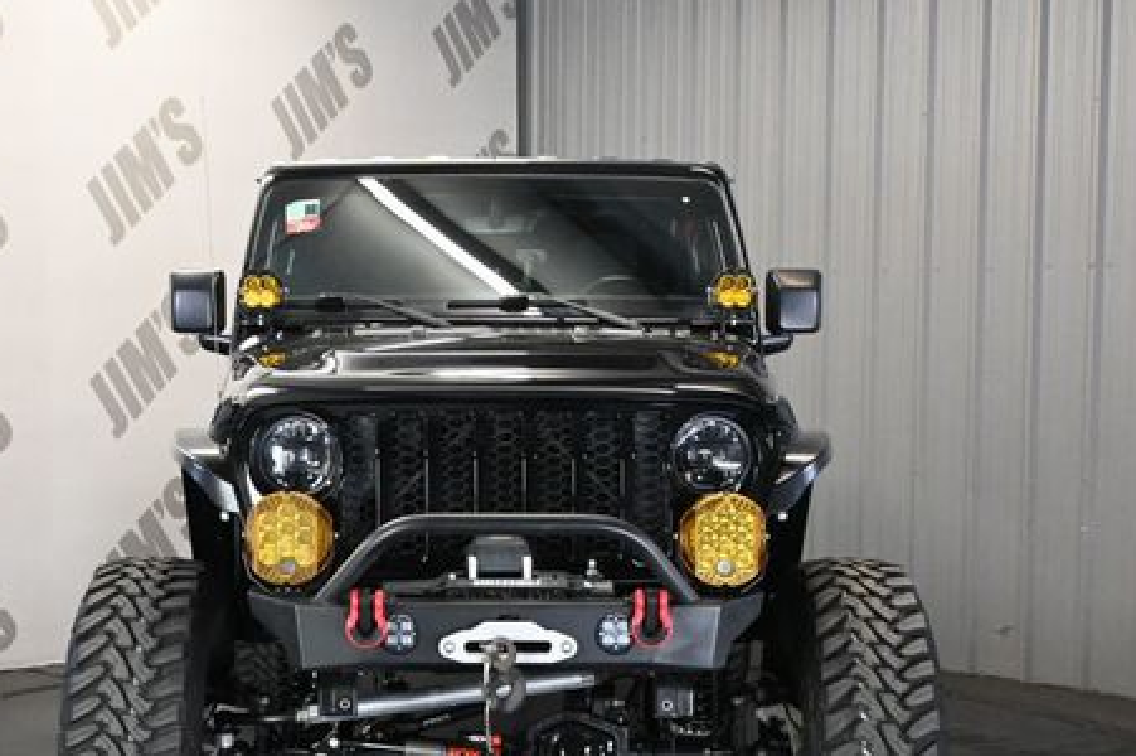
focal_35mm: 62
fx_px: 1946
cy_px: 532
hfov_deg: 32.5
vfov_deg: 21.8
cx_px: 496
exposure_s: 1/60
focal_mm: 29
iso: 5000
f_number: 4.8
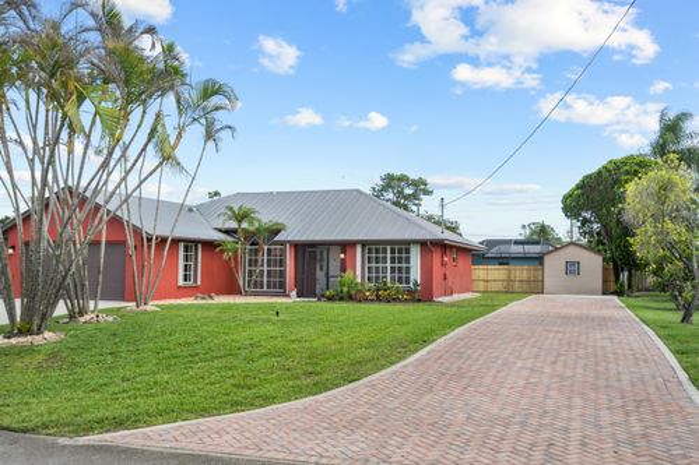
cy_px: 232
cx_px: 350
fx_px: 679
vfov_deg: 37.8
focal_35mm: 35
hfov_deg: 54.5
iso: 800
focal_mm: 35
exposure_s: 1/80
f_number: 8
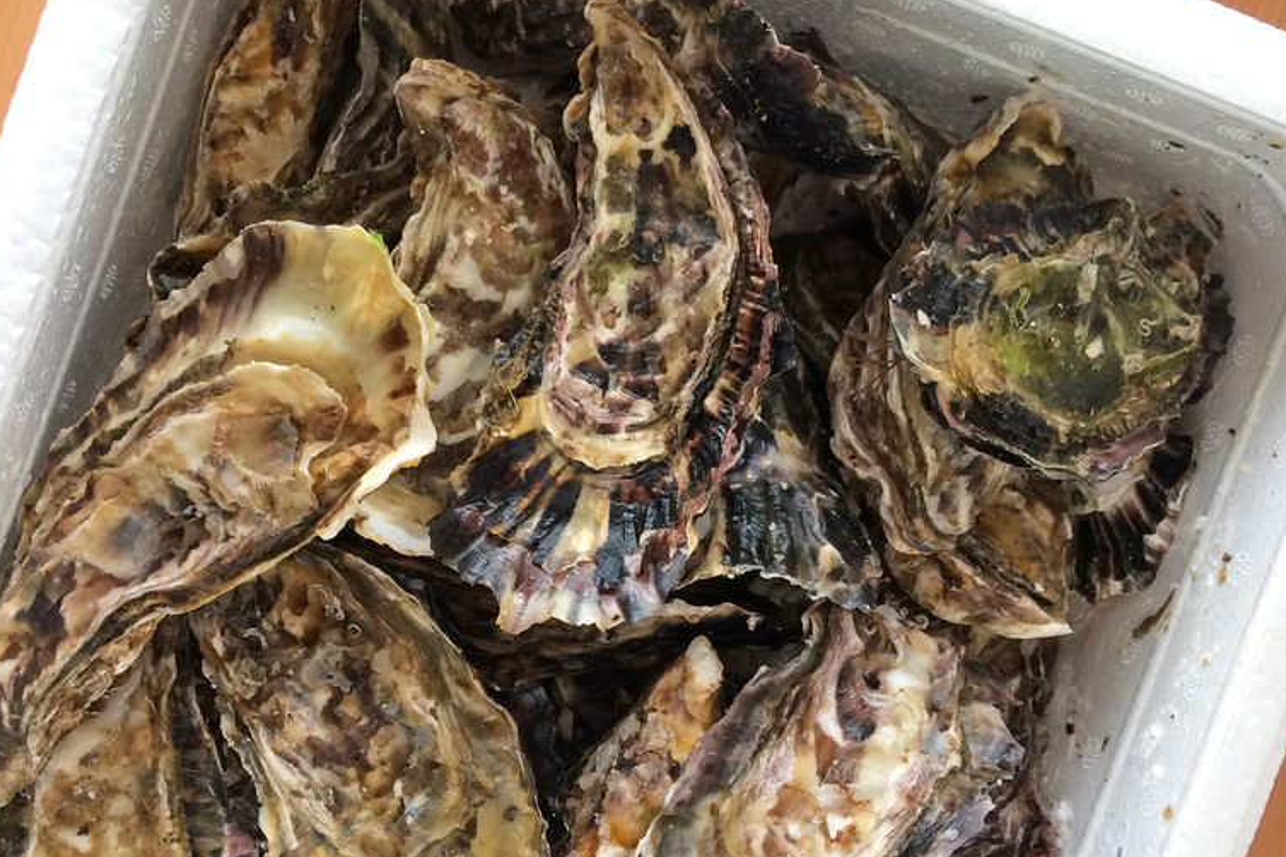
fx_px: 1464
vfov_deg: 32.6
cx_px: 637
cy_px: 399
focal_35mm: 41
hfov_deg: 47.4
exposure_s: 1/30
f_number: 2.2
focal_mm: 4.15
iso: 64
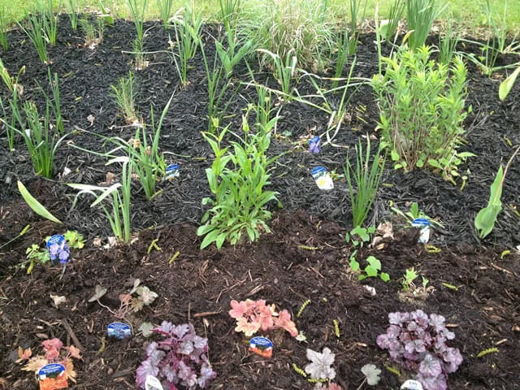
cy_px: 195
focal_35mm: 35
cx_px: 260
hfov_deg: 52.6
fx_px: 526
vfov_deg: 40.7
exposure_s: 1/120
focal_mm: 4.3
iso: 80
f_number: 2.4
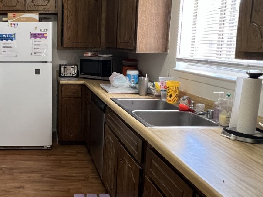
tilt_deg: -9.0
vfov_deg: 45.3
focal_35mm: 31
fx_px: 236
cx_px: 40
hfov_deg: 53.1
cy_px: 81
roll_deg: +0.1
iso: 320
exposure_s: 1/60
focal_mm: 1.57
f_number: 1.8
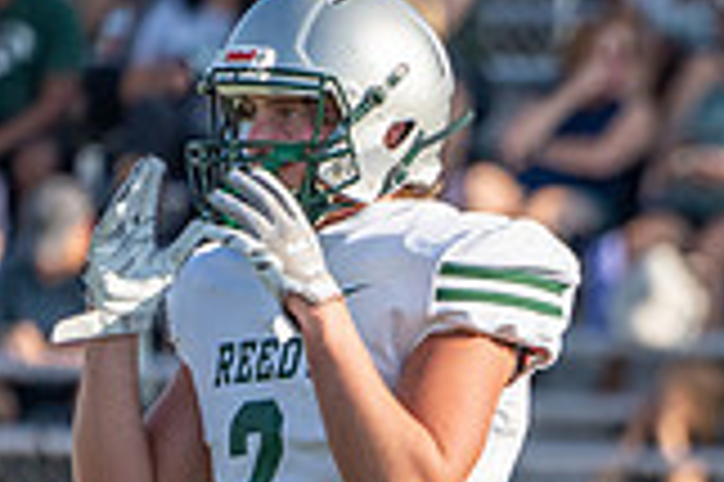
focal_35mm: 1444
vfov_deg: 1.0
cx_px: 1268
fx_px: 29010
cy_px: 700
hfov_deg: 1.4
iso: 320
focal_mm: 400
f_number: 5.6
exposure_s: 1/1250
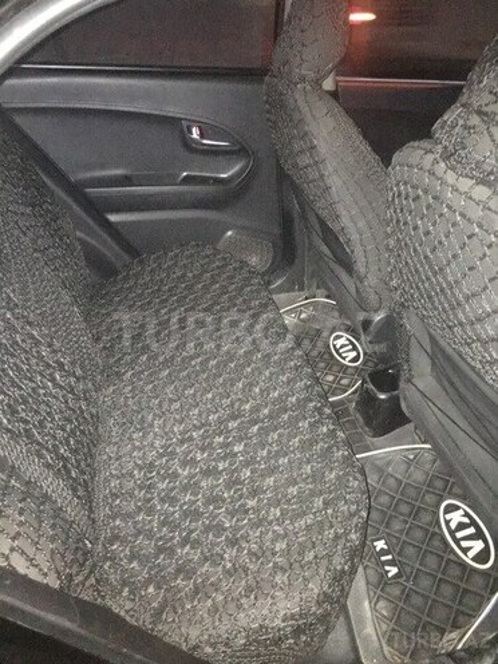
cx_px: 249
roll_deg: +0.3
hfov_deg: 48.2
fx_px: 556
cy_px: 332
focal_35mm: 29
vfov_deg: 61.7
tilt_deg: -33.6
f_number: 2.2
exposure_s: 1/17
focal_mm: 4.15
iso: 1250
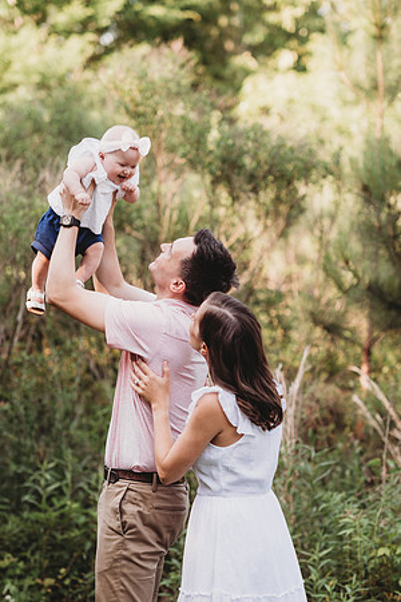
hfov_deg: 16.1
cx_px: 200
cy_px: 301
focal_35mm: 85
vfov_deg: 23.9
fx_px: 1420
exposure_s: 1/250
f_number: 2.2
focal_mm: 85
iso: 100
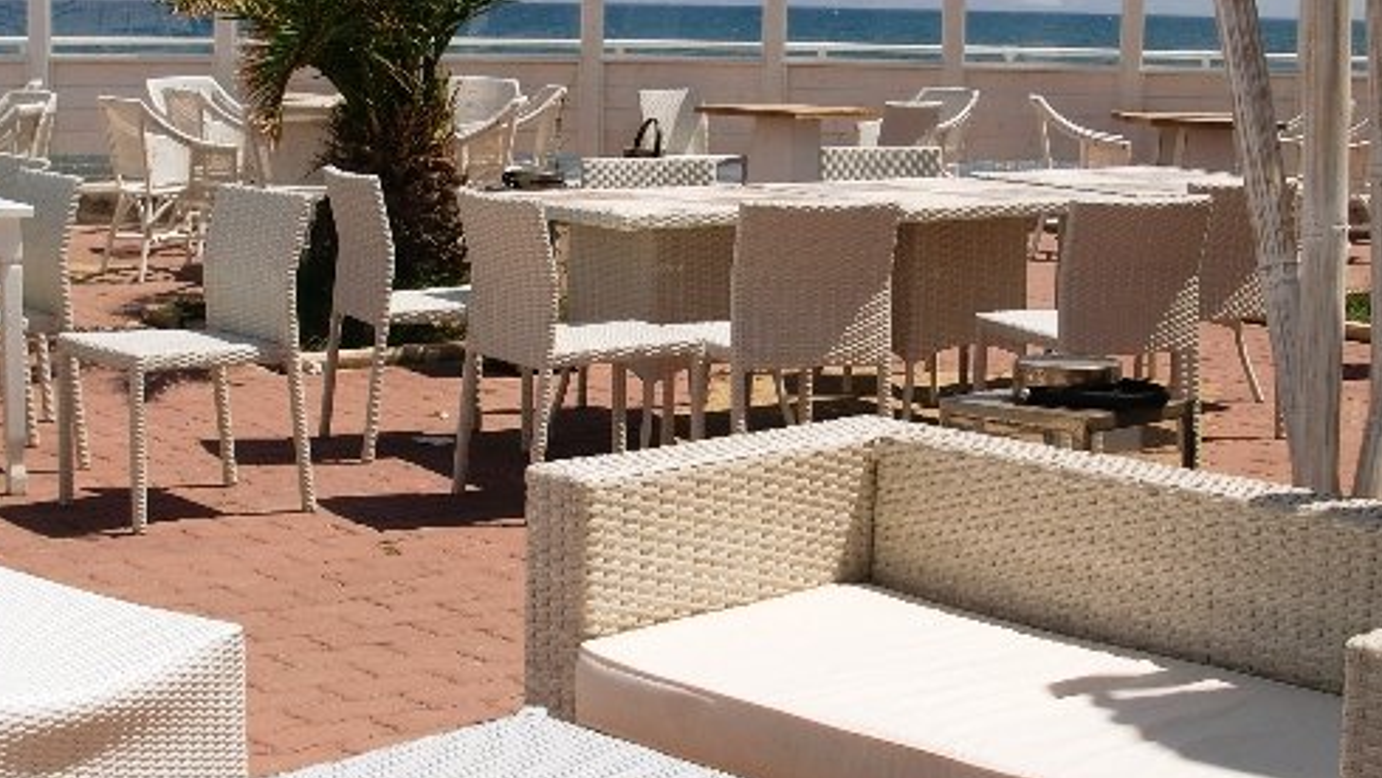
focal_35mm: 64
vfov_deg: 18.8
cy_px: 366
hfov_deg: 32.8
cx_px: 728
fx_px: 2346
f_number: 7.9
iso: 64
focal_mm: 6.3
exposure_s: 1/320
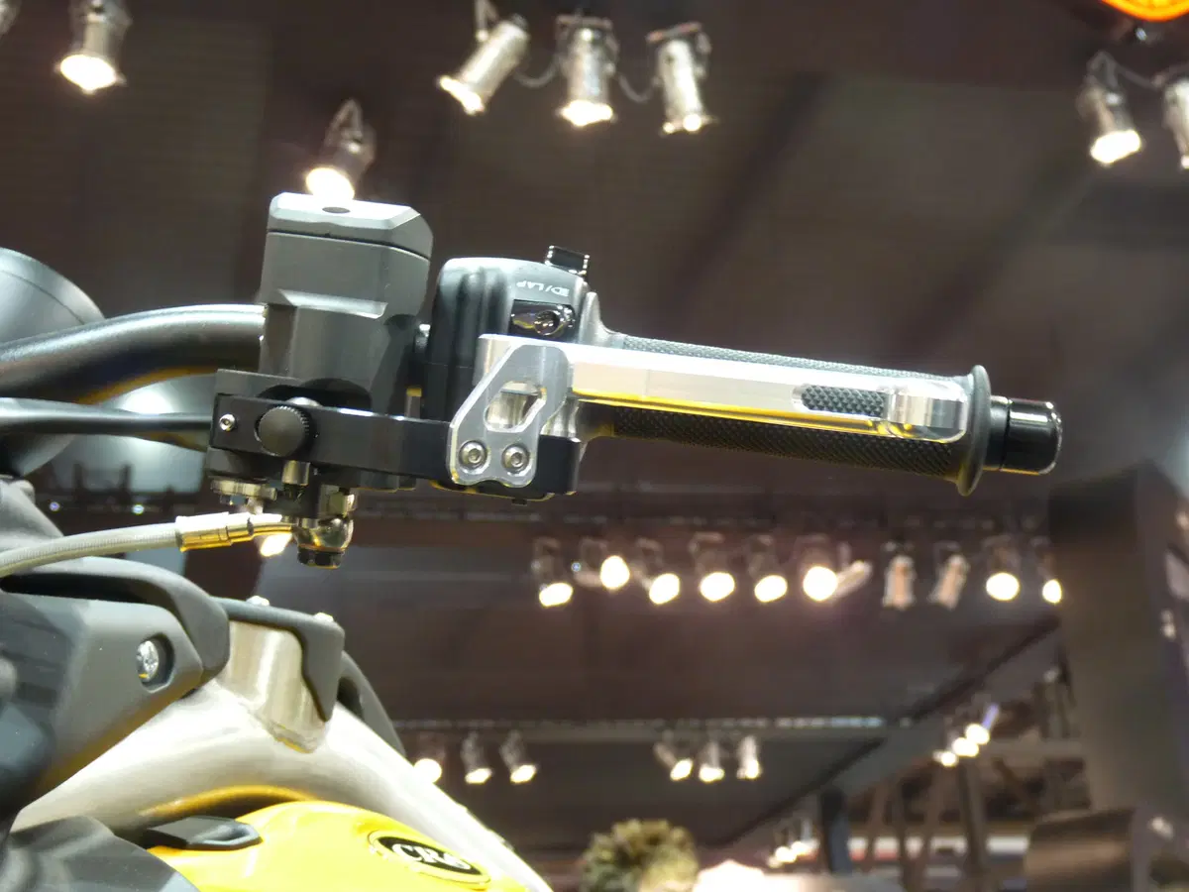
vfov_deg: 26.1
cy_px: 446
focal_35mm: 56
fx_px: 1924
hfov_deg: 34.3
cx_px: 594
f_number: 3.2
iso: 200
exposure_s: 1/8
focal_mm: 8.5
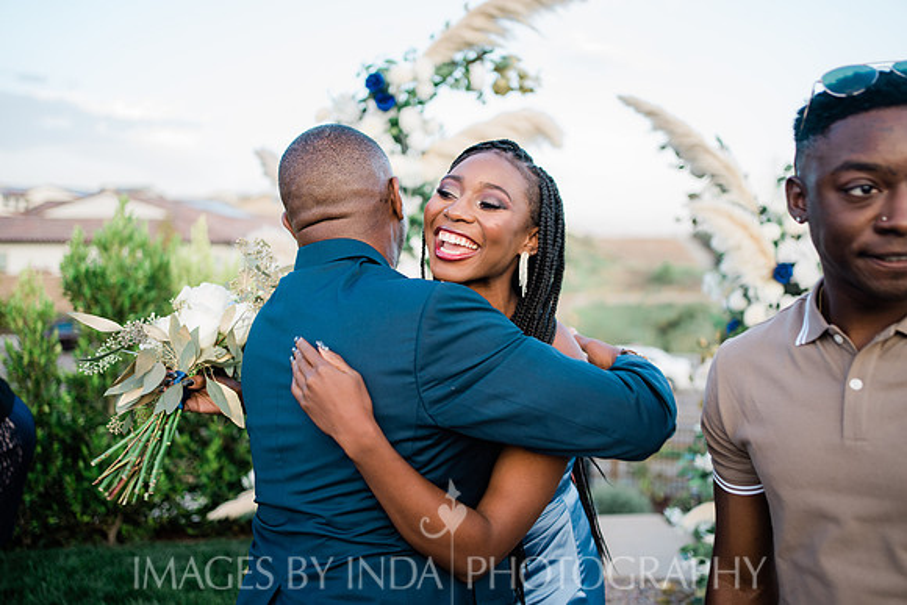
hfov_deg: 54.4
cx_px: 454
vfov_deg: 37.9
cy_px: 302
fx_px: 882
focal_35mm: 35
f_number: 2.2
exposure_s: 1/200
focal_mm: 35
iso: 200
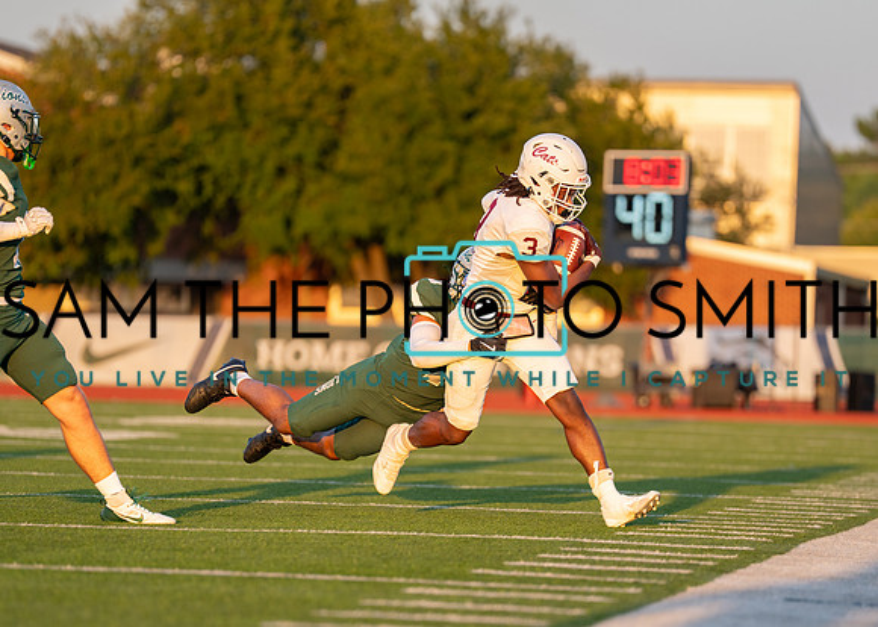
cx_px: 468
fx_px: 6817
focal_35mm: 273
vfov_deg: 5.3
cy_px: 366
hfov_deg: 7.4
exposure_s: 1/1250
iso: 320
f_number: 2.8
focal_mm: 200
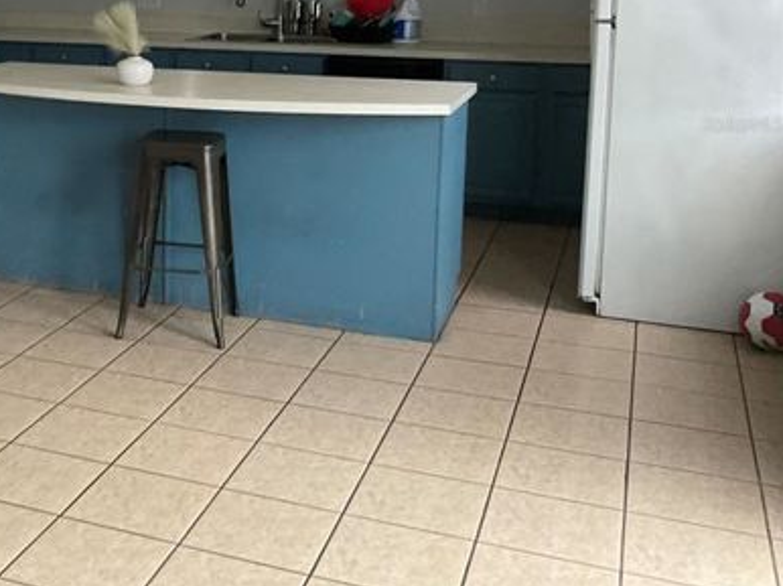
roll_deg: +0.6
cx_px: 72
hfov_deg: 34.1
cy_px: 124
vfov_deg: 27.0
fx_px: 1198
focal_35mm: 53
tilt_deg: -8.3
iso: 160
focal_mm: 3
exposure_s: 1/60
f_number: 1.8
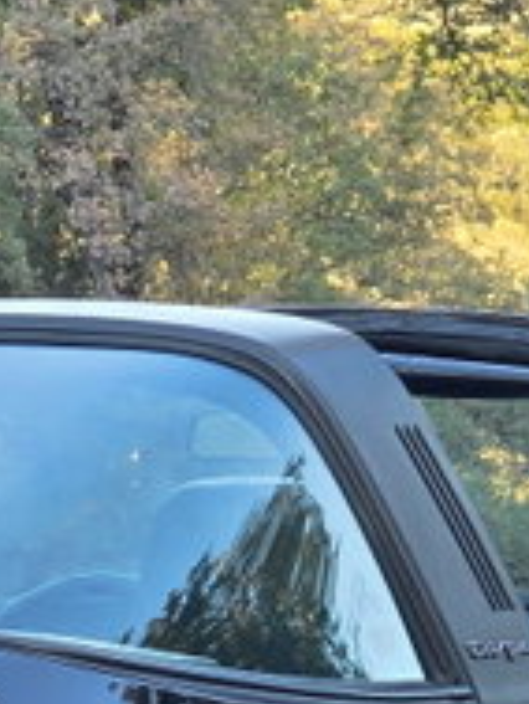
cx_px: -82
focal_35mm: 280
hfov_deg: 5.3
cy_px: 857
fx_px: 5699
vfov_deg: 7.0
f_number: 2.4
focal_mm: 7.9
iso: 50
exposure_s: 1/126
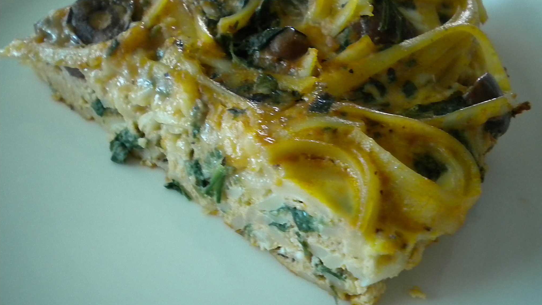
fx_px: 647
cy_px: 135
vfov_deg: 26.5
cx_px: 271
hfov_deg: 45.5
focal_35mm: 45
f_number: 3.5
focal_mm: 7.4
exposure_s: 1/25.5
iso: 400
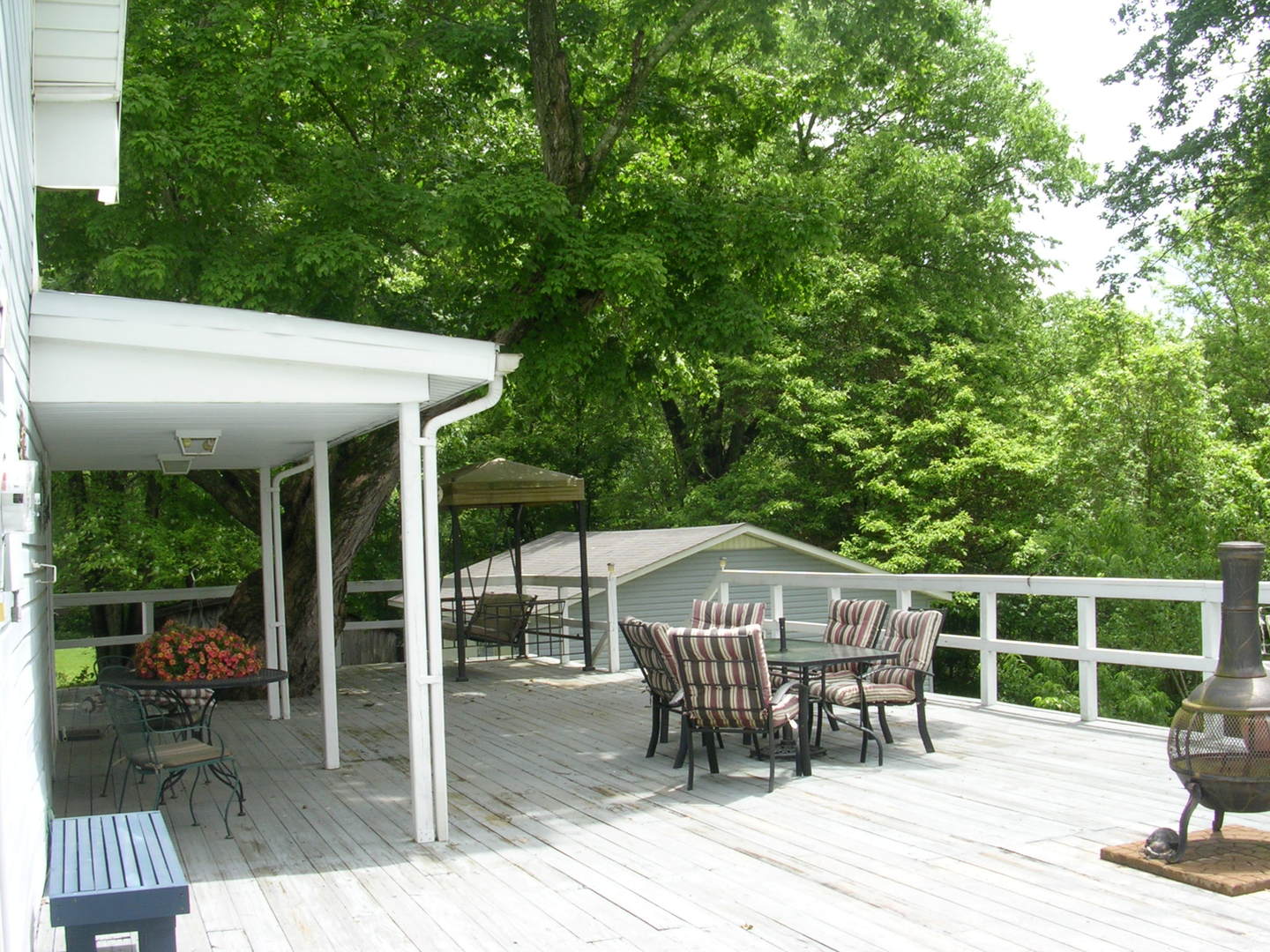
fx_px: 1394
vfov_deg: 37.7
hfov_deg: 49.0
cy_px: 476
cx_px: 635
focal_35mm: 38
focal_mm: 5.8
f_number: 5.6
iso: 50
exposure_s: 1/130
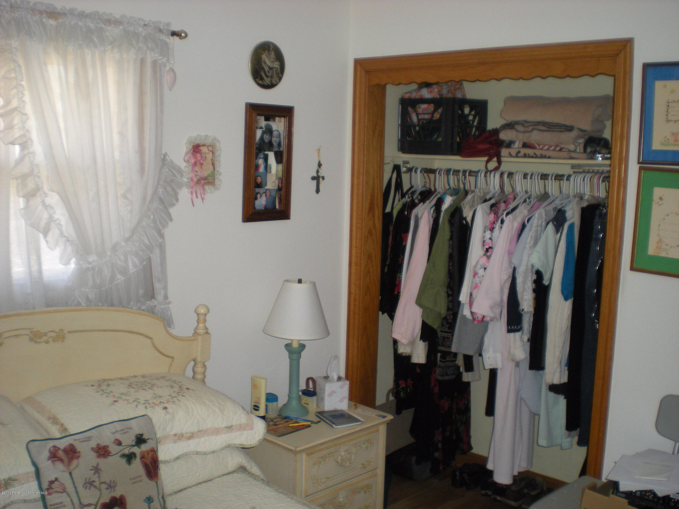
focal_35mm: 38
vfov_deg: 37.7
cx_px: 340
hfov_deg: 49.0
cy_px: 254
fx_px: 745
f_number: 3.1
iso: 151
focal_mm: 6.3
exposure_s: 1/60
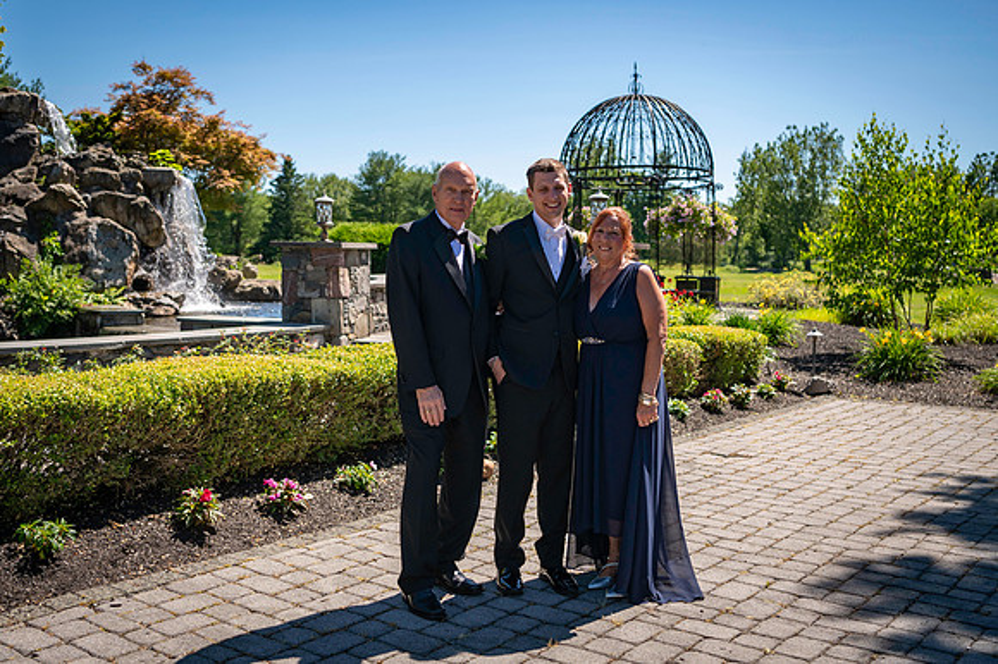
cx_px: 498
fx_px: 1060
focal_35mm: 38
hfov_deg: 50.4
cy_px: 315
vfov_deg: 34.8
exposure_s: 1/2500
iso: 100
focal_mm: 34
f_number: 3.2
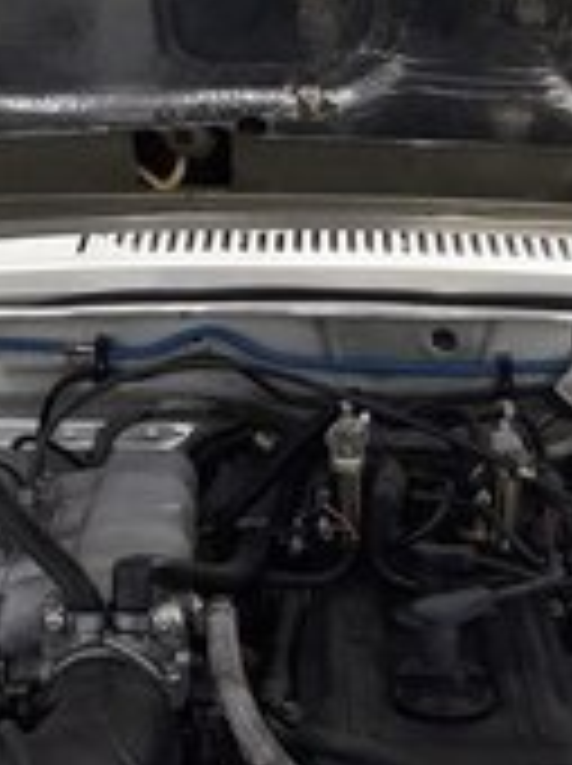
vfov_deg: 22.5
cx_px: 369
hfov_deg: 18.6
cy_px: 950
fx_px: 1745
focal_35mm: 79
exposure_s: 1/693
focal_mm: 3.6
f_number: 1.9
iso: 40
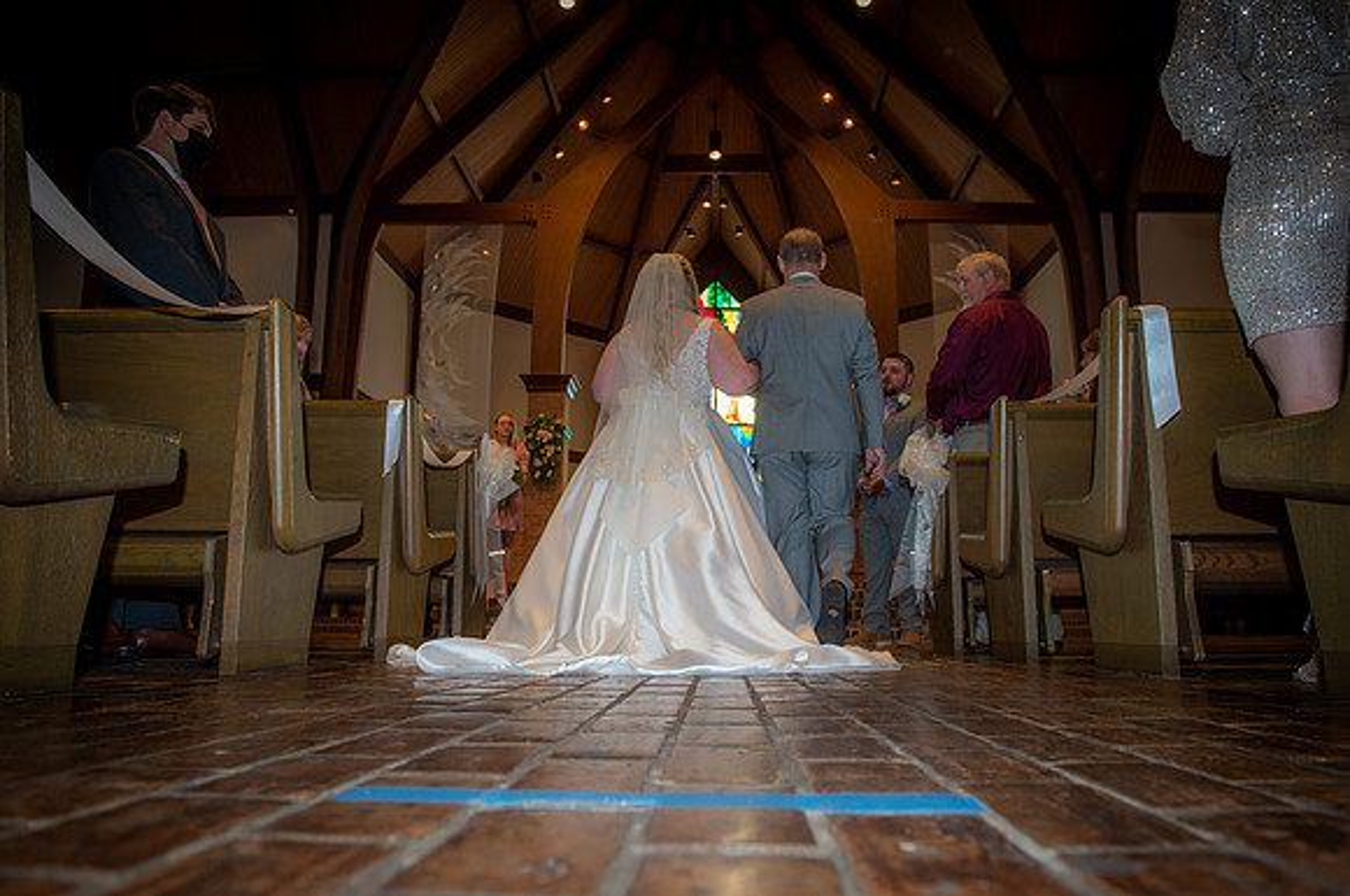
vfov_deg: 50.5
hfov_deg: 70.8
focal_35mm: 25
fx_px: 950
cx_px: 696
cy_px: 447
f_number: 5
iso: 640
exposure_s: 1/100
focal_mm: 24
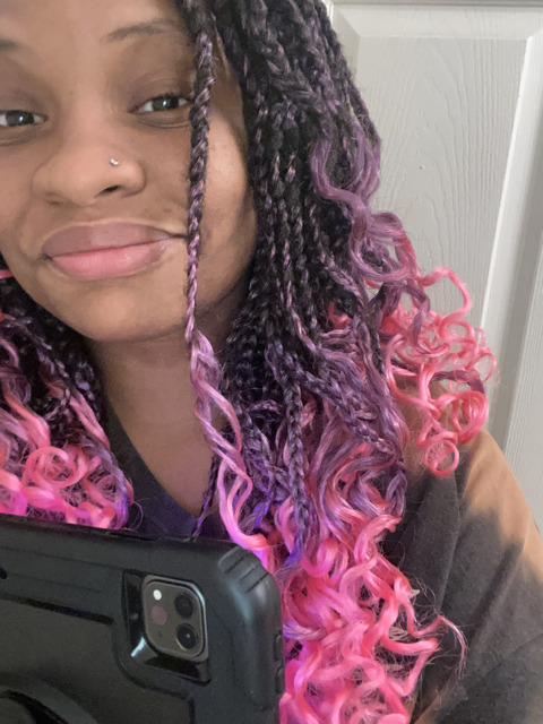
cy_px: 362
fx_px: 627
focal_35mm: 30
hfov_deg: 46.8
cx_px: 272
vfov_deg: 60.0
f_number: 2.2
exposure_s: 1/30
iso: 800
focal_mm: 2.71
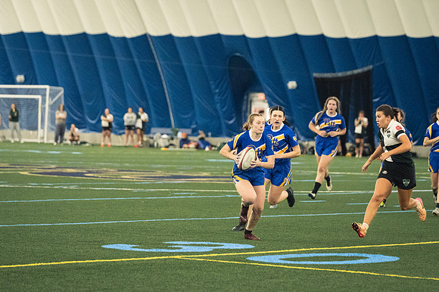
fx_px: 2194
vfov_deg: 7.6
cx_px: 220
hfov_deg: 11.4
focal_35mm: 180
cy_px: 146
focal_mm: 120
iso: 11400
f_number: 2.8
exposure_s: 1/500
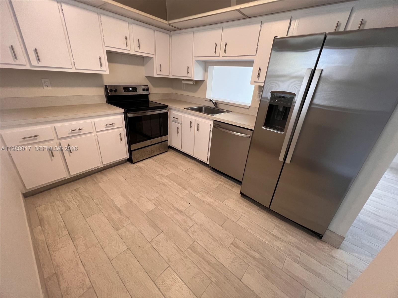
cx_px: 199
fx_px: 149
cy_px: 149
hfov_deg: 106.2
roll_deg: -4.3
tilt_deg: -24.6
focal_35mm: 13
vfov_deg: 89.9
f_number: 1.8
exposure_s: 1/60
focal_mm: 1.57
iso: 320
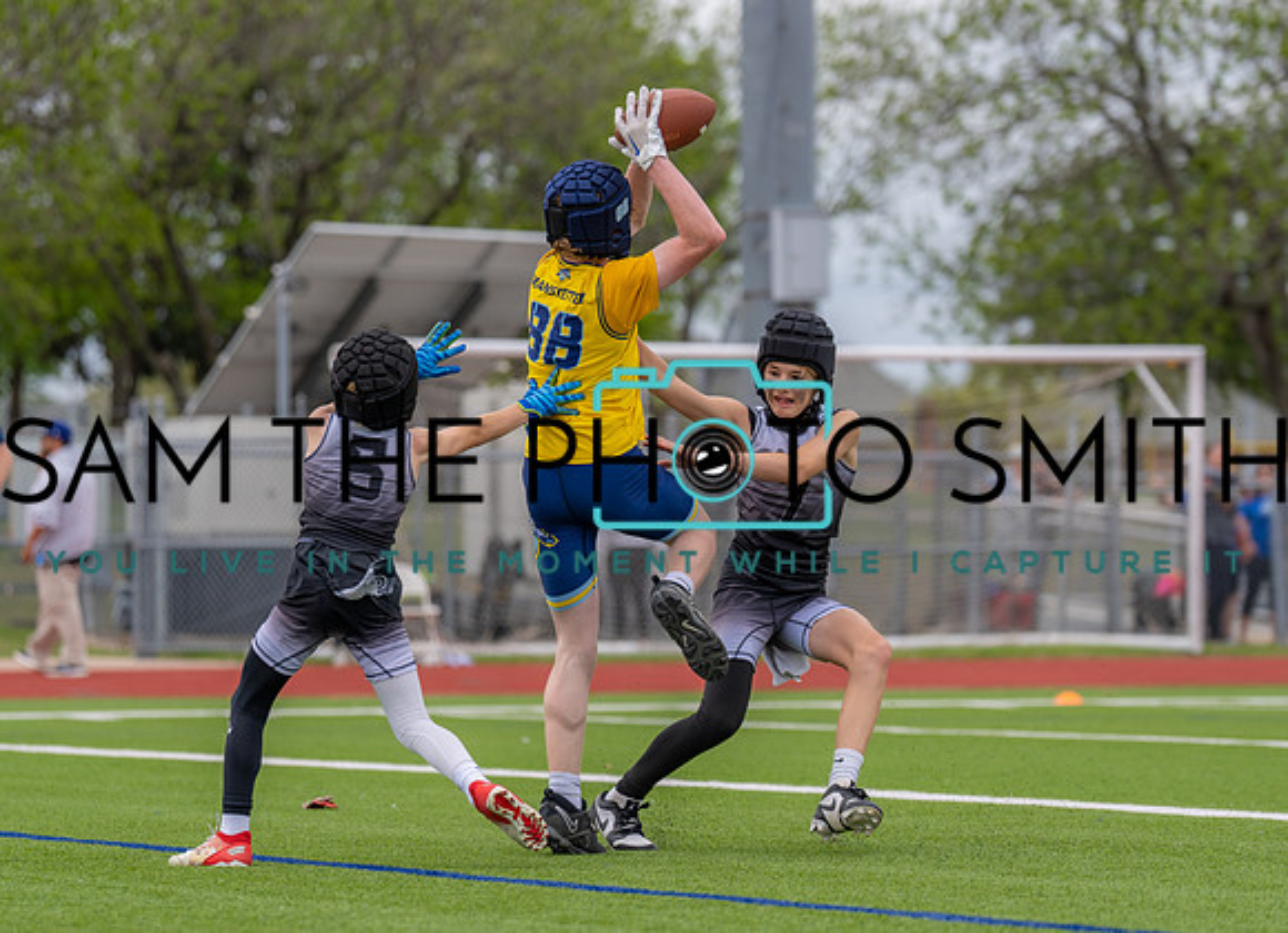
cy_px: 462
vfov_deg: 8.3
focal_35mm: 175
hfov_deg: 11.4
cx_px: 700
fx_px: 6446
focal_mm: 125
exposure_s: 1/2000
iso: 100
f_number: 2.8
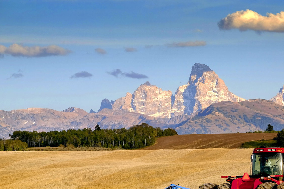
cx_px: 211
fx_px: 2209
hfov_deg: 7.3
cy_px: 117
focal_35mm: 280
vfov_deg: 4.9
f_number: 8
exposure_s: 1/240
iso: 200
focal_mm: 121.8
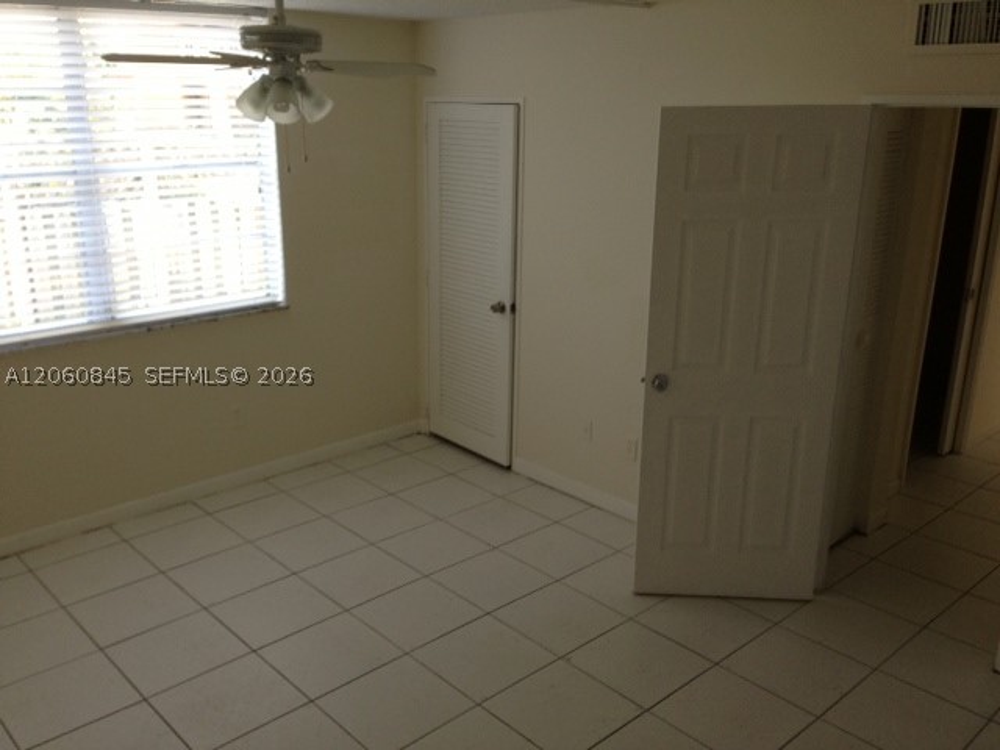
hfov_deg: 55.4
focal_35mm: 33
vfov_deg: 42.9
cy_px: 375
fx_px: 953
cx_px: 500
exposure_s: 1/120
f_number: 2.4
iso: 100
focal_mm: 4.13
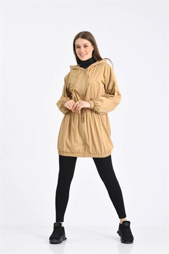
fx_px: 704
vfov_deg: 20.4
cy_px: 127
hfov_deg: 13.7
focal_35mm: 100
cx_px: 84
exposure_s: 1/125
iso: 100
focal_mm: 100
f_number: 9
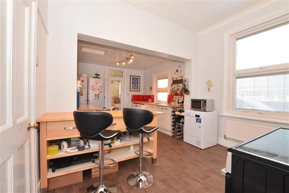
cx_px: 144
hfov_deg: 100.4
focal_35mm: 15
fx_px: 120
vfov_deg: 77.3
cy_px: 96
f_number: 10
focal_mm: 10
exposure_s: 1/15
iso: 640
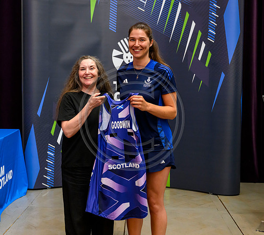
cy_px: 116
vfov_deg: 28.6
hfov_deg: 31.9
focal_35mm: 57
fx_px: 462
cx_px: 116
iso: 4000
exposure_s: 1/250
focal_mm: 40
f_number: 3.5
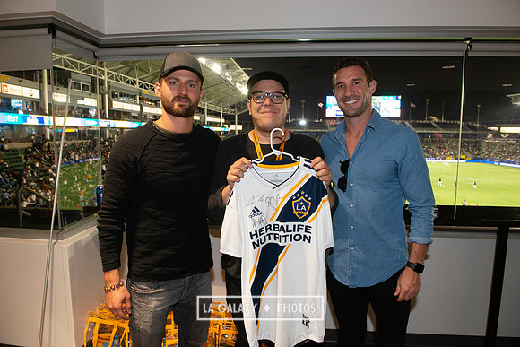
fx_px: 347
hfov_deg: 73.7
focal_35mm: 24
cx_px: 260
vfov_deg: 53.2
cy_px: 174
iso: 640
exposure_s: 1/60
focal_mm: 24
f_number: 6.3
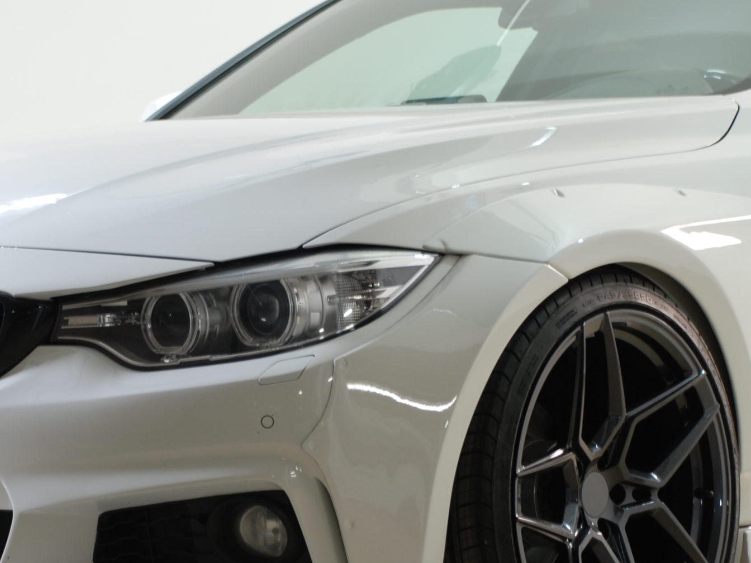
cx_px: 188
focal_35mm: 143
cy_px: 359
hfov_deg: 13.8
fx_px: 3102
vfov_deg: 10.4
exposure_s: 1/2.5
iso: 160
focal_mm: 52
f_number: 5
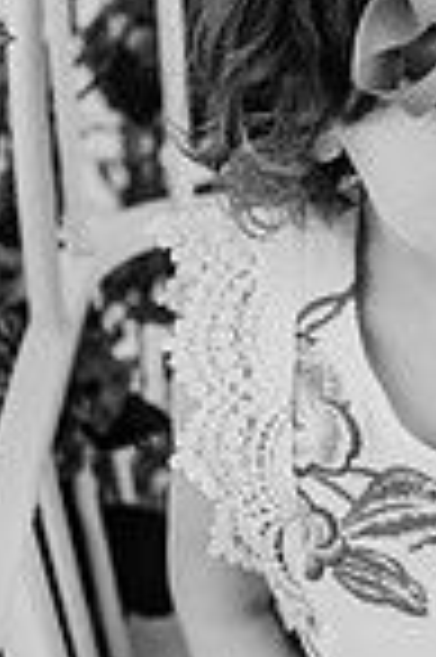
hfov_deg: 8.8
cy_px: 364
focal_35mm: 154
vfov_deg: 13.3
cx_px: 476
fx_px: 2804
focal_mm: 50
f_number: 2.8
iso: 125
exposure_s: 1/160
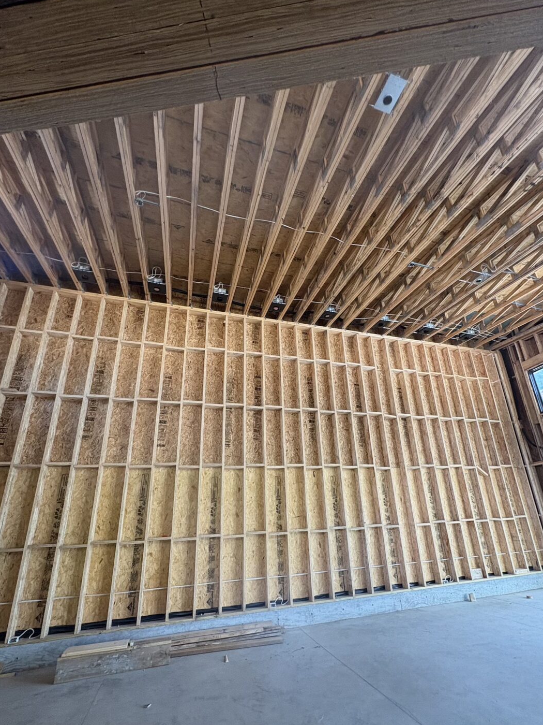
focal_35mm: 16
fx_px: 335
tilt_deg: +20.4
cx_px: 293
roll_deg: +2.5
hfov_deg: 78.0
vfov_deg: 94.2
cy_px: 399
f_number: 2.2
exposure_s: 1/72
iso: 200
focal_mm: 2.22
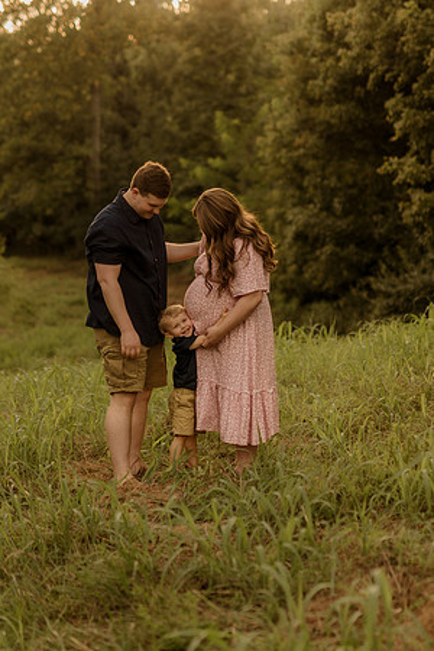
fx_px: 1356
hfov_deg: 18.2
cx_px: 217
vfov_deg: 27.0
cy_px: 326
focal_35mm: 75
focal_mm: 50
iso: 125
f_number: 1.8
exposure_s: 1/800
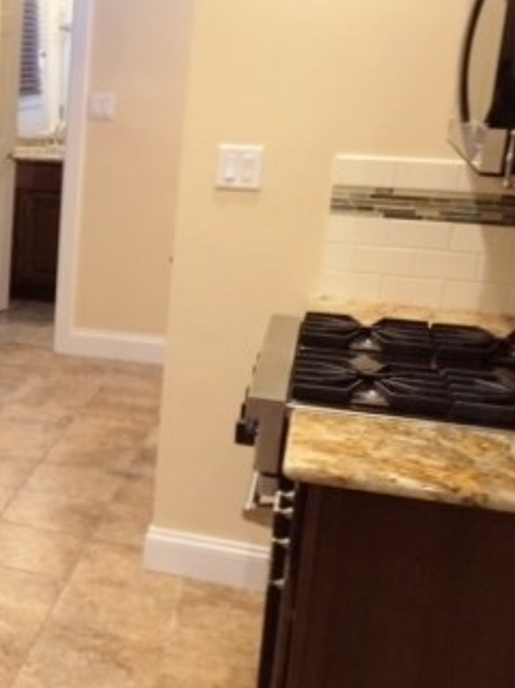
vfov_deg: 33.2
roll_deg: -1.1
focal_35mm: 58
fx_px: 1151
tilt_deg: -14.8
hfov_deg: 23.1
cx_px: -103
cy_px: 341
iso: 100
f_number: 2.2
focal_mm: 4.15
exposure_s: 1/30
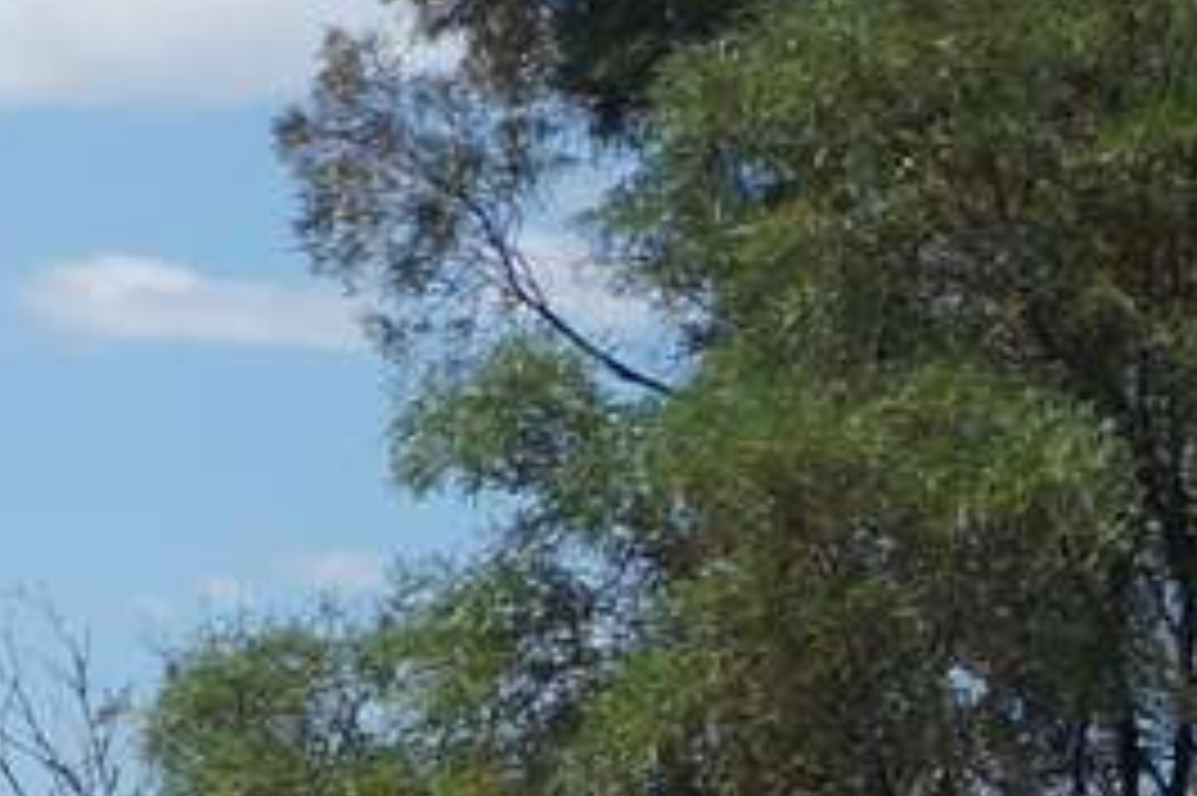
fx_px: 8639
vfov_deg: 5.1
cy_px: 1866
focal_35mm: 260
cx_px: -2862
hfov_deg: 6.8
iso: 100
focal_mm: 24
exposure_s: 1/200
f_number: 13
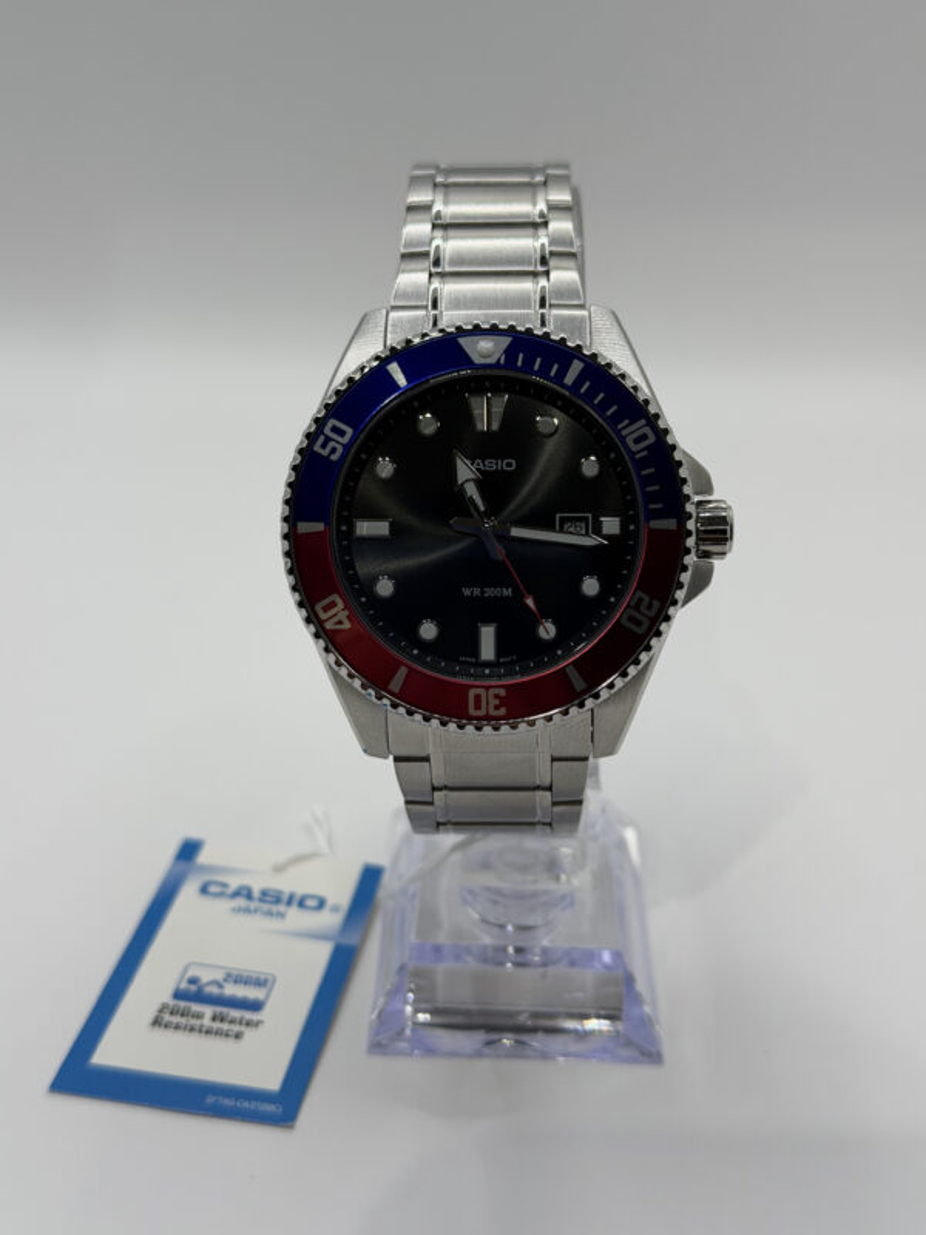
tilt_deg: -24.5
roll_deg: -3.2
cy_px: 618
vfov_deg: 39.7
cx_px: 463
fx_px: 1712
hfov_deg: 30.3
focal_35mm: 48
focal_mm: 6.76
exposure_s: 1/530
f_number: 1.78
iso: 64
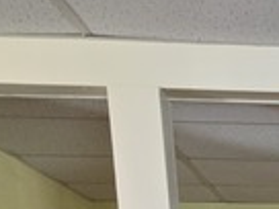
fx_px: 911
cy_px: 494
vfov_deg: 11.1
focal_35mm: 113
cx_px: 495
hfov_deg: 15.2
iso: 1000
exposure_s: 1/120
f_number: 1.7
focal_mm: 6.3
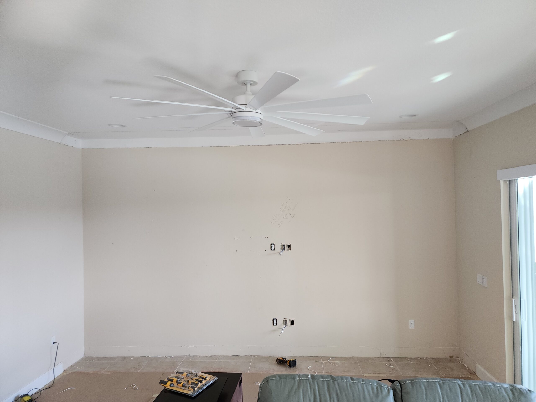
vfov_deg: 58.9
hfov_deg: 73.9
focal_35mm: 23
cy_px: 201
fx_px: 356
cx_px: 268
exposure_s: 1/60
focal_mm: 6.4
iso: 80
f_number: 1.8
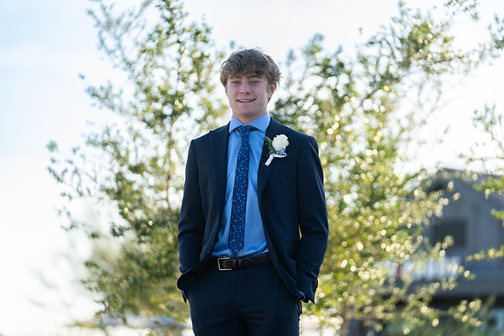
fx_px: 2016
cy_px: 168
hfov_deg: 14.2
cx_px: 252
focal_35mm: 144
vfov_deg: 9.5
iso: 100
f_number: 2.8
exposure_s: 1/400
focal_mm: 144
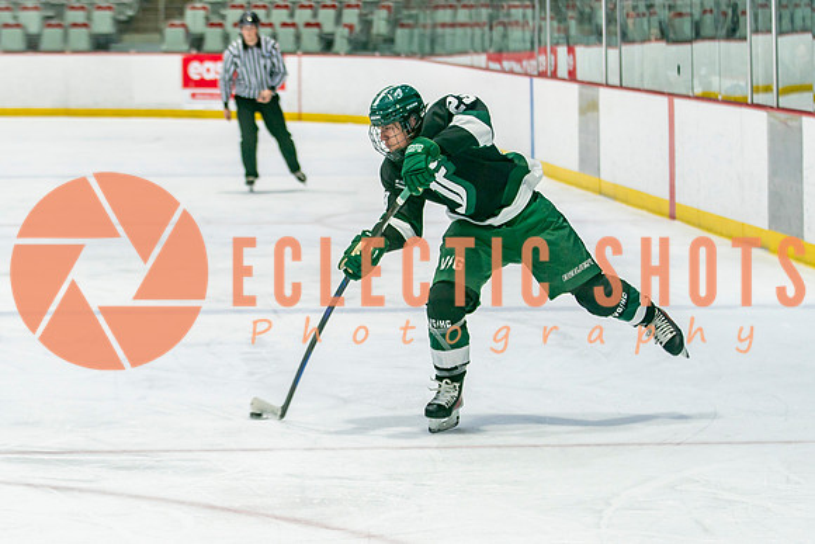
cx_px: 361
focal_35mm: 150
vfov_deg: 9.1
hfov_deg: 13.7
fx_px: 3401
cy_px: 294
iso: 320
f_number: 3.2
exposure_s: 1/640
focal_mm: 88
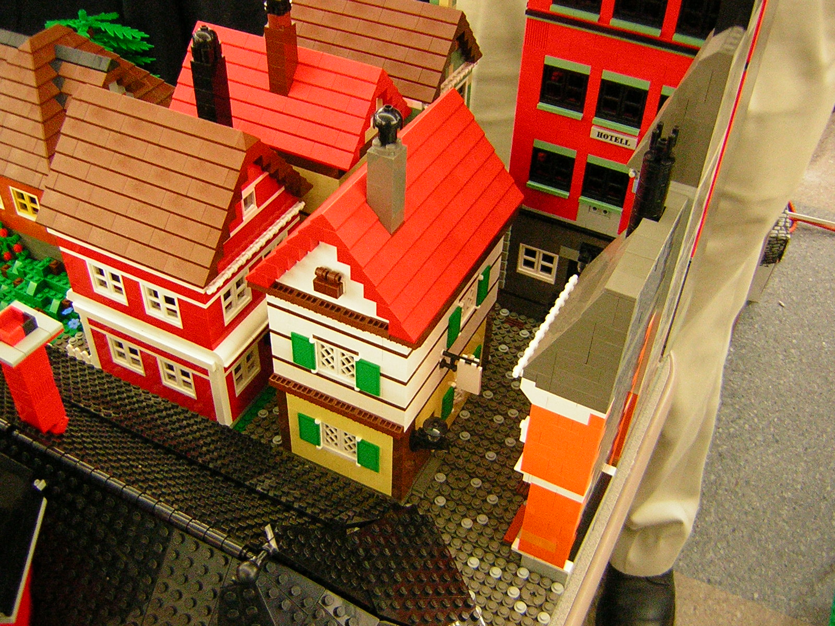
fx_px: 868
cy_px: 313
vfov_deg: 39.7
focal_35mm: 36
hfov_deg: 51.4
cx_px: 418
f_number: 2.6
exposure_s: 1/4.8
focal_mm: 4.7
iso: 200
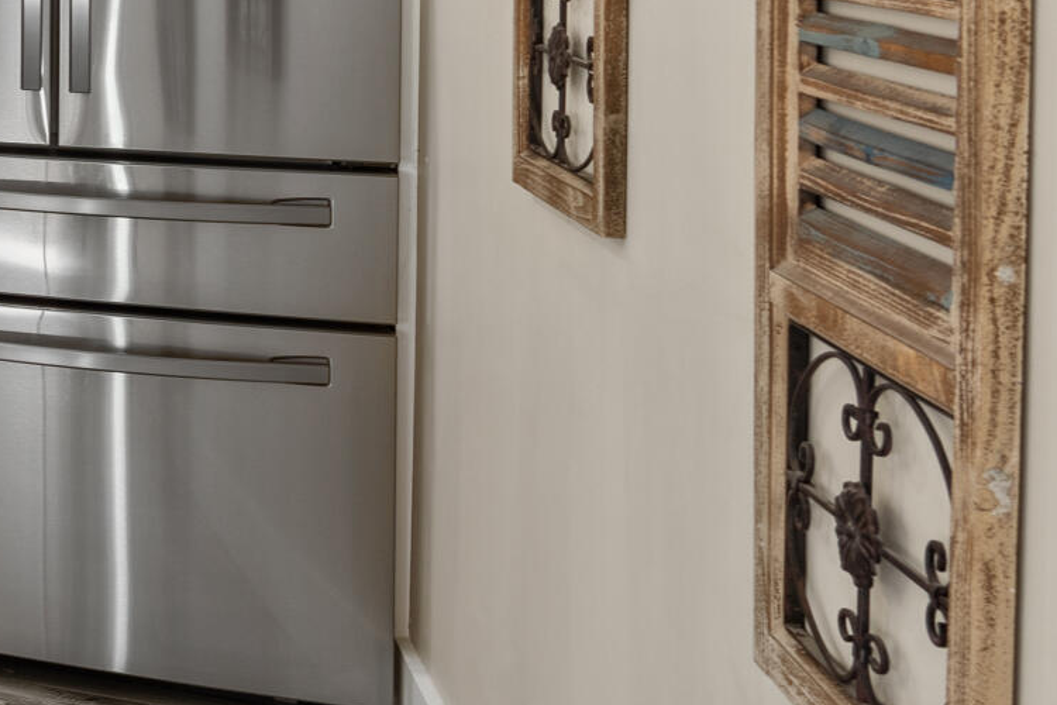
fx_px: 1879
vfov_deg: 19.5
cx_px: -1006
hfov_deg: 19.5
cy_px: -228
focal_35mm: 64
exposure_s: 1/1.67
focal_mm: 16
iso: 100
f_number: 8
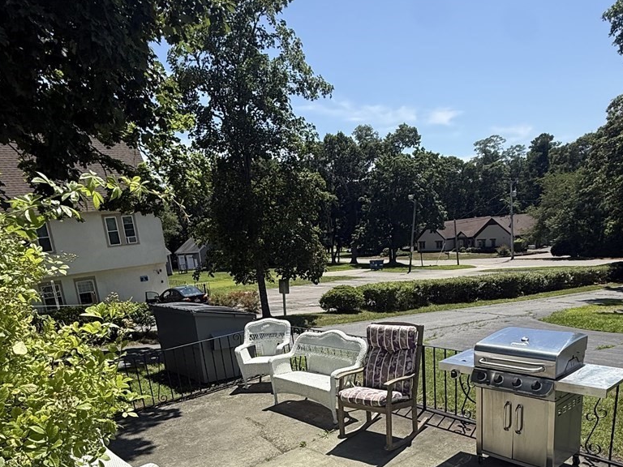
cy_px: 379
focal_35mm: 28
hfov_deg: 63.4
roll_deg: +6.1
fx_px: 504
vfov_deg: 46.9
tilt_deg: -17.8
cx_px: 296
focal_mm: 2.22
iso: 50
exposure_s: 1/2165
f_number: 2.2
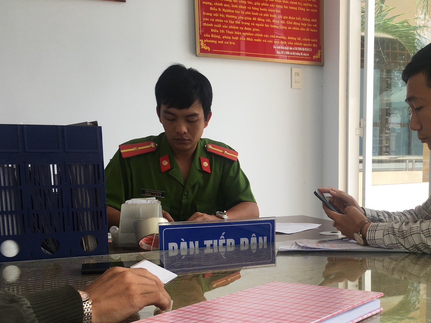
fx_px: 560
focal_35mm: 45
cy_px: 249
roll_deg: +0.4
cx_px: 309
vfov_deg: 31.5
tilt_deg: -7.9
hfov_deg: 41.2
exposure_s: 1/209
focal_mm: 4.15
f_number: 2.2
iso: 25
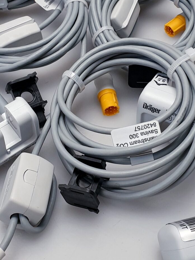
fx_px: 541
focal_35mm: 72
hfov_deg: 20.4
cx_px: 89
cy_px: 80
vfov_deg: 26.8
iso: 100
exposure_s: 1/100
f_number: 2.4
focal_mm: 4.3
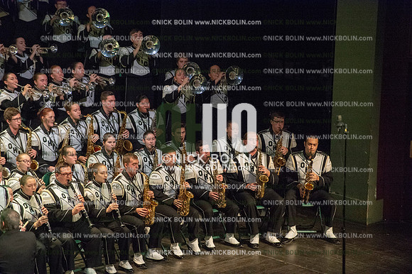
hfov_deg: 10.3
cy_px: 137
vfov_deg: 6.9
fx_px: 2287
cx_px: 206
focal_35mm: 200
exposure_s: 1/1600
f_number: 2.8
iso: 8000
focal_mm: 200
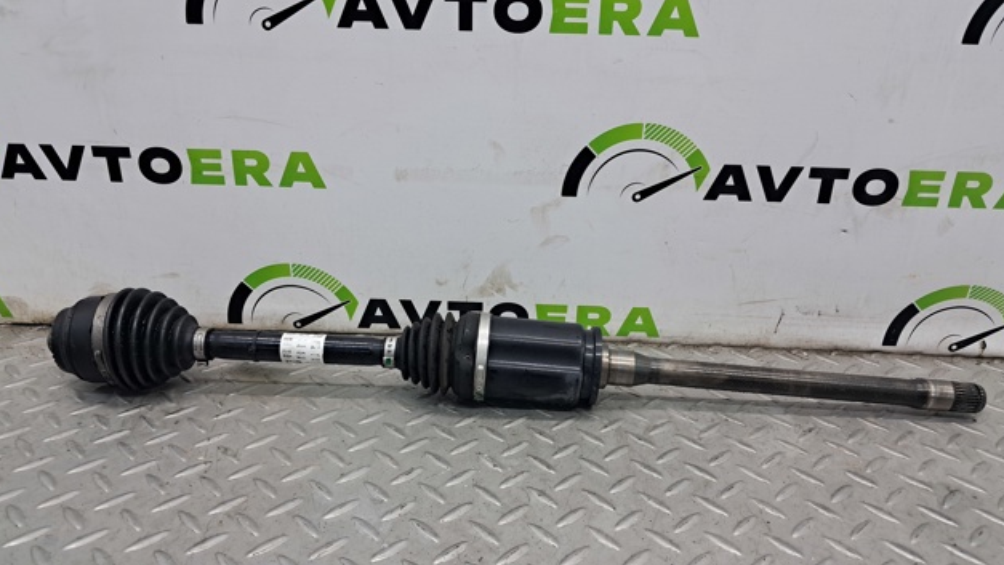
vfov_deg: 38.9
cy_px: 319
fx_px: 799
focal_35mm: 30
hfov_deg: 64.3
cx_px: 498
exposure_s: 1/50
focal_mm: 4
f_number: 1.8
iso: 80
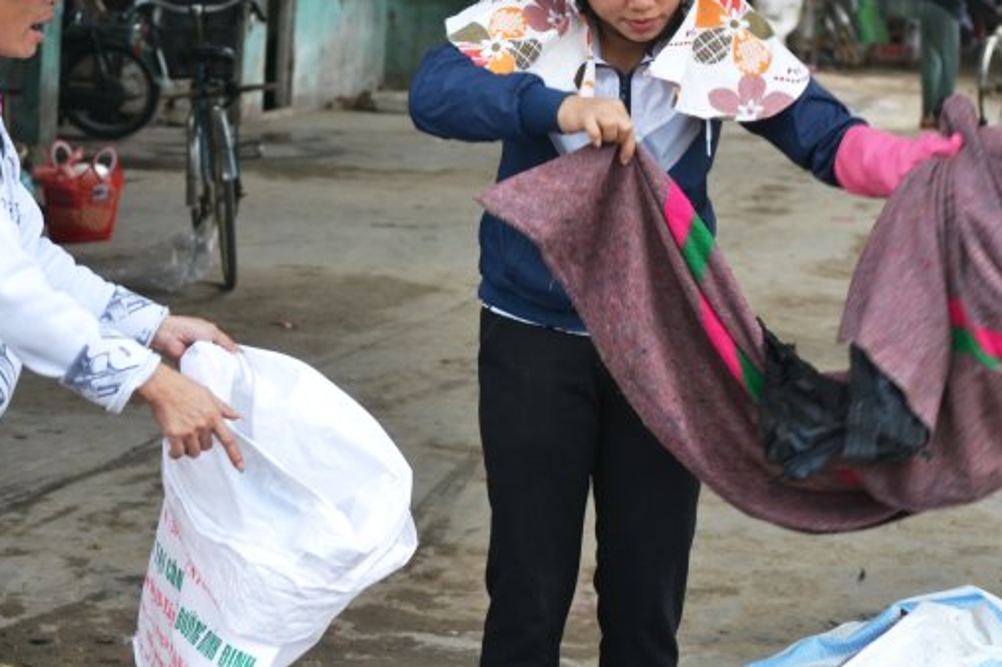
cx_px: 491
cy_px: 243
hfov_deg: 18.8
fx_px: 3022
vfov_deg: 12.6
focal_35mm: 109
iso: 140
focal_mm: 55
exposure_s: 1/125
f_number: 5.6
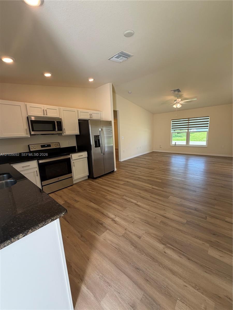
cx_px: 116
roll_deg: +2.1
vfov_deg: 102.1
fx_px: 126
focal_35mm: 14
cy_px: 155
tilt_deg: -10.5
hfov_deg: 85.7
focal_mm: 2.22
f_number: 2.2
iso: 125
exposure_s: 1/120
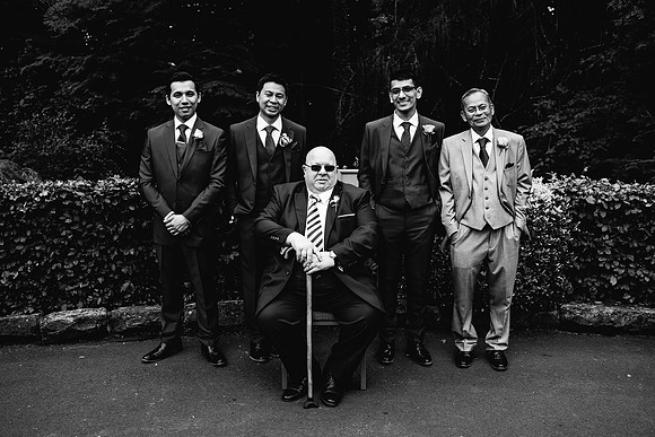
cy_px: 218
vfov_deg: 37.6
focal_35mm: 35
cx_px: 328
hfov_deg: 54.1
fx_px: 642
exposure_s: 1/500
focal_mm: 35
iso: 250
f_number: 4
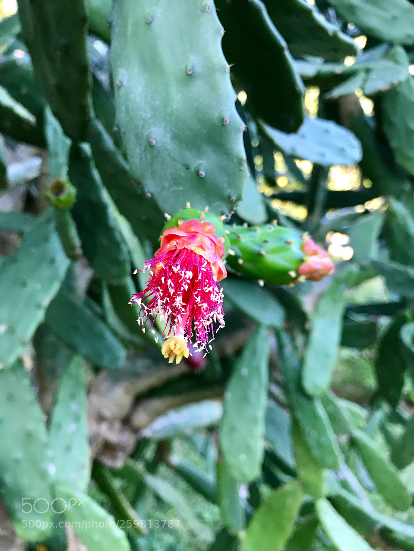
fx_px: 446
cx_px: 207
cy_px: 276
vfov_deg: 63.4
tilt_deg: +0.6
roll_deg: -4.2
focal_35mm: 28
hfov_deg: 49.7
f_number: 1.8
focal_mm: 3.99
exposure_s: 1/30
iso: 25
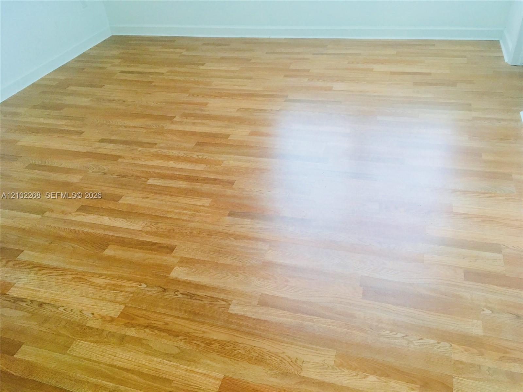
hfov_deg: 61.7
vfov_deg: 48.2
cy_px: 196
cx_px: 262
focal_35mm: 29
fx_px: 438
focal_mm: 4.15
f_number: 2.2
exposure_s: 1/33
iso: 100
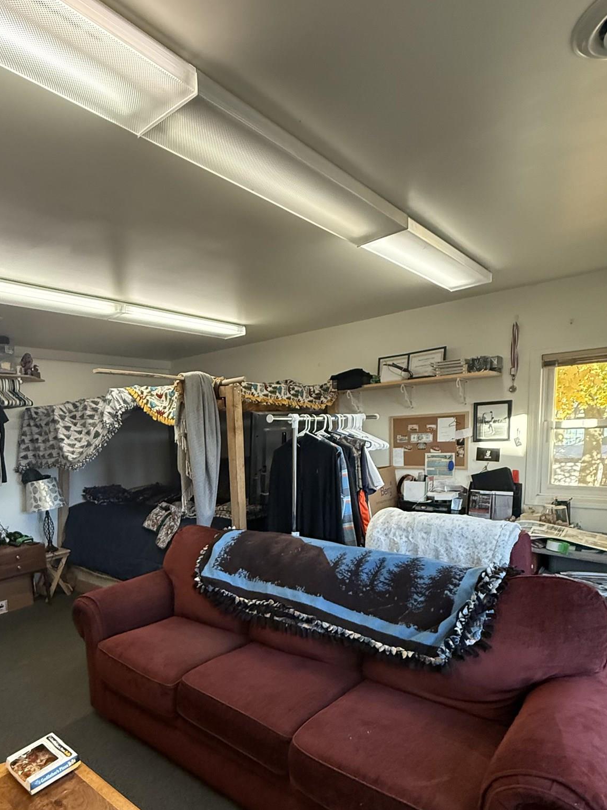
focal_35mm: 21
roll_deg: +3.7
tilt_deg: -4.0
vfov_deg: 77.8
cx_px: 191
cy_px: 498
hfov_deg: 61.5
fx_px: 491
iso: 640
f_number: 2.2
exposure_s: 1/120
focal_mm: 2.22
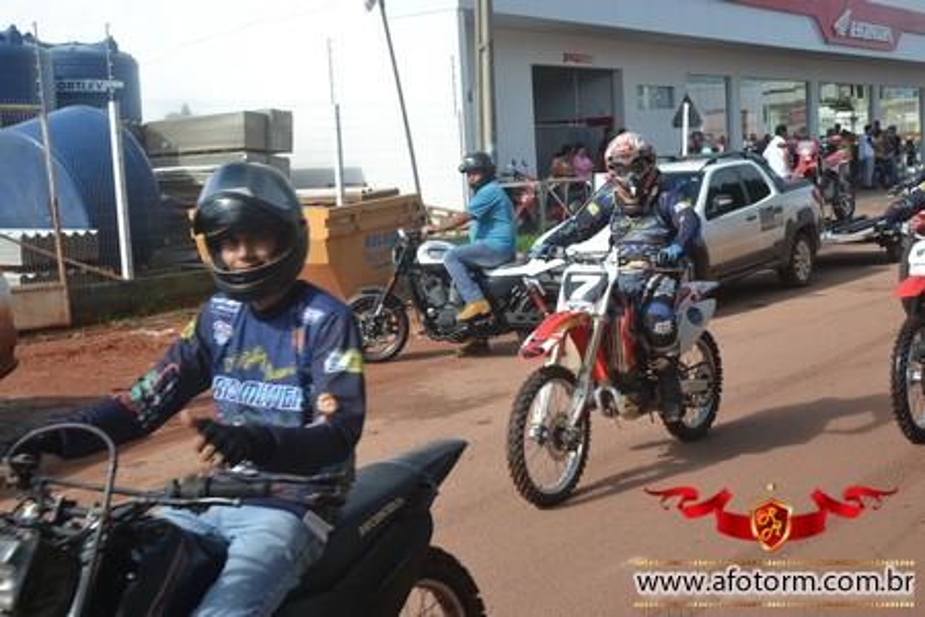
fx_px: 1233
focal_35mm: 48
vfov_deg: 28.1
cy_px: 308
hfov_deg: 41.1
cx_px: 462
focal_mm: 32
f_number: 8
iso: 100
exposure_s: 1/250
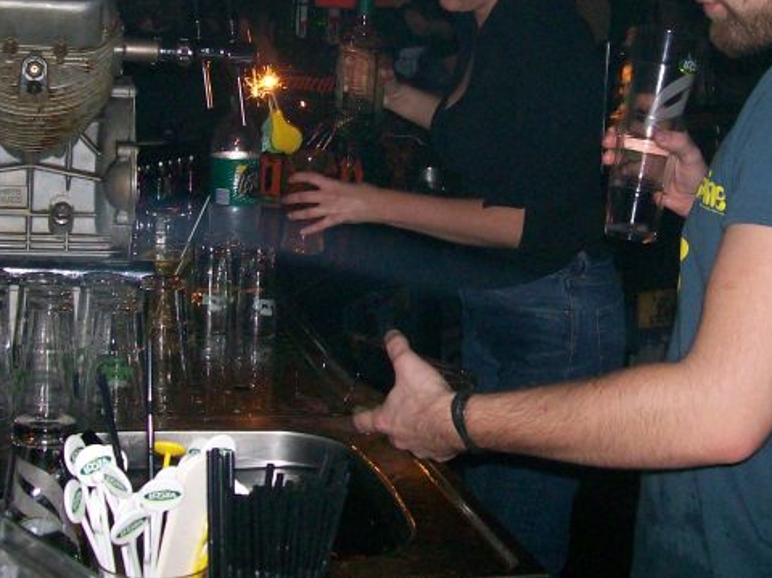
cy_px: 130
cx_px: 343
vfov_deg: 24.1
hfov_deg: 32.2
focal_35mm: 60
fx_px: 1337
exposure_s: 1/64
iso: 140
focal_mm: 6
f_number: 2.7
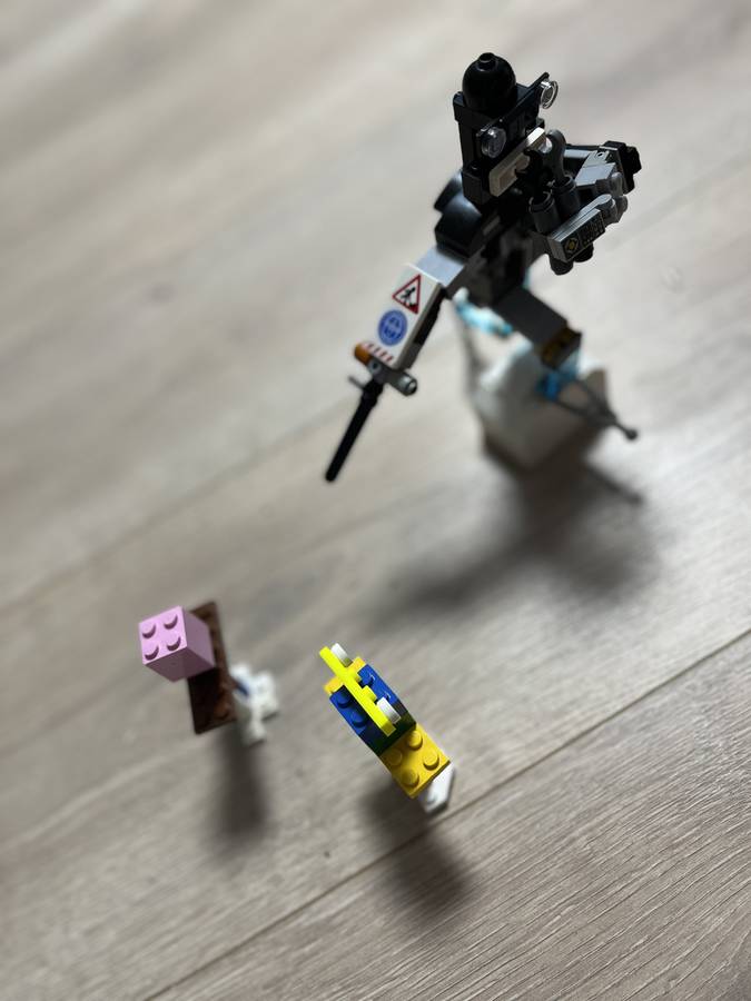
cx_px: 376
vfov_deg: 67.3
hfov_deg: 53.1
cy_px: 500
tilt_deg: -53.2
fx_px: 752
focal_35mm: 26
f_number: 1.6
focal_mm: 5.1
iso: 125
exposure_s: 1/50
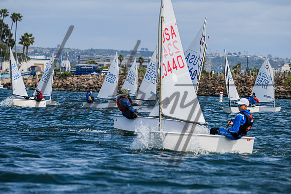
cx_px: 151
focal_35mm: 304
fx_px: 2456
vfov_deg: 4.5
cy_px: 100
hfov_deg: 6.8
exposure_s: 1/1250
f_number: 9
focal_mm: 290
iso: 320
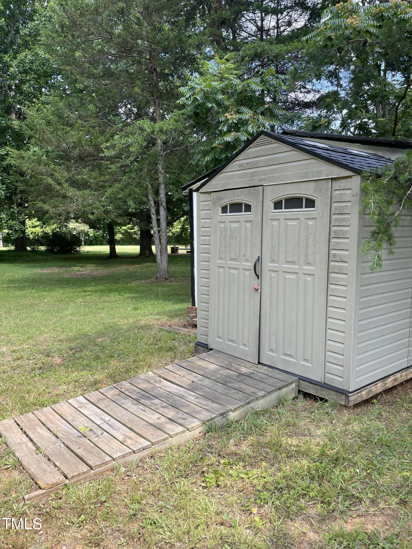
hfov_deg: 54.9
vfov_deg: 69.4
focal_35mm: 25
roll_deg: +0.6
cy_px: 274
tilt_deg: -6.9
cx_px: 206
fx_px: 397
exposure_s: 1/618
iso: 32
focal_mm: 5.1
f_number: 1.6
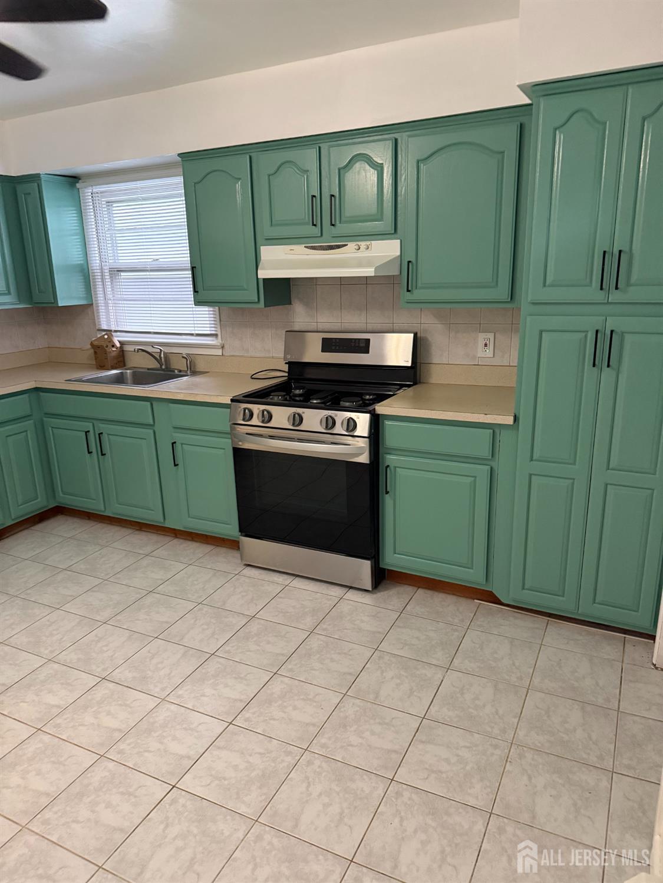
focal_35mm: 24
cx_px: 332
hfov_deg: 56.8
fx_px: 613
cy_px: 442
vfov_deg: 71.6
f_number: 1.78
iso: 640
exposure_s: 1/60
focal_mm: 6.76
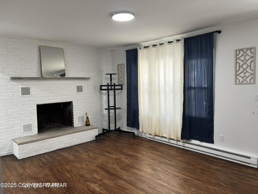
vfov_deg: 53.1
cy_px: 97
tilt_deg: -5.3
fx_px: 194
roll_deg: +1.4
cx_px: 129
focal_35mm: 26
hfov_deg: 67.3
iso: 100
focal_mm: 5.7
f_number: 1.5
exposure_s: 1/60
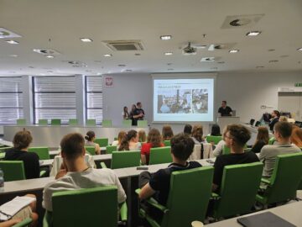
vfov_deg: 56.8
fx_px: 209
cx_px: 151
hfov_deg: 71.6
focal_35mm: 24
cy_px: 114
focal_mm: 5
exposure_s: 1/120
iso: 320
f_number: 1.8
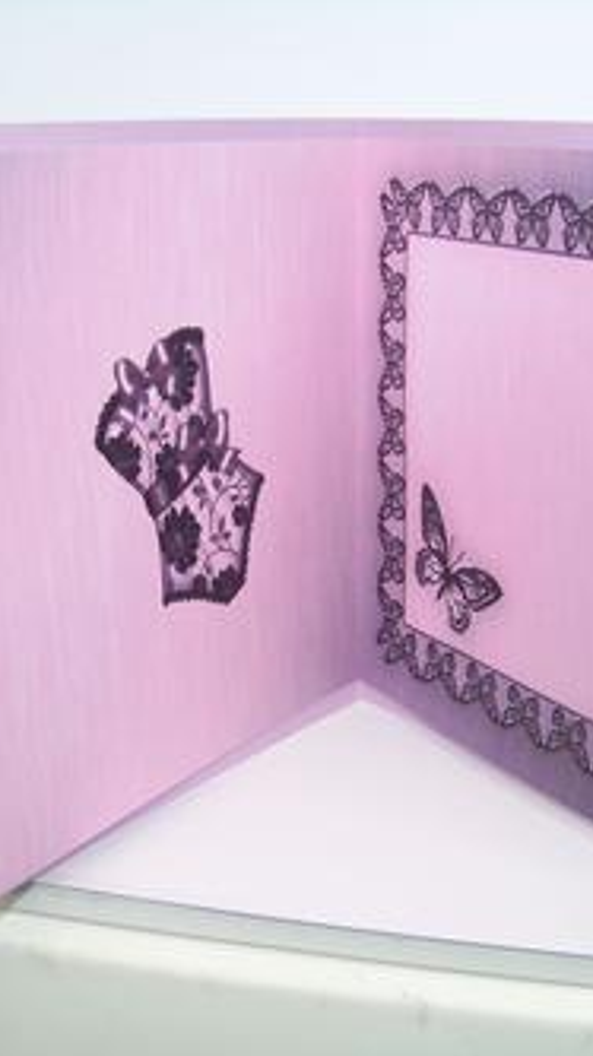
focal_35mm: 53
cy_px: 530
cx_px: 354
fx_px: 1483
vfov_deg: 39.2
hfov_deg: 22.6
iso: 68
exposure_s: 1/125
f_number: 2.8
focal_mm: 5.85
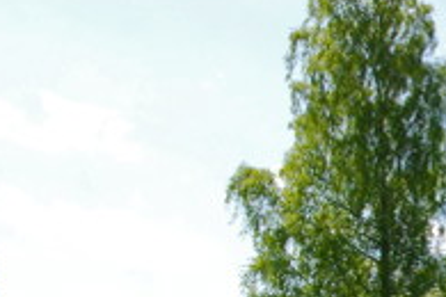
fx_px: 917
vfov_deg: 16.9
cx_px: 849
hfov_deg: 19.1
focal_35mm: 74
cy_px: 428
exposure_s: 1/320
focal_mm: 10
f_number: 11
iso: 400
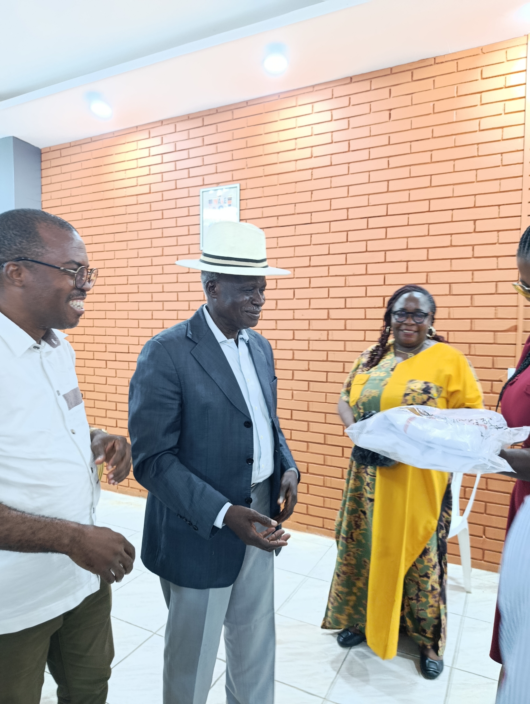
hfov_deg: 59.0
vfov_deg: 73.8
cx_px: 265
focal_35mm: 23
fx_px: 468
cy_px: 352
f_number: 1.65
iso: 1066
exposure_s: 1/33.3
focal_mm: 6.11
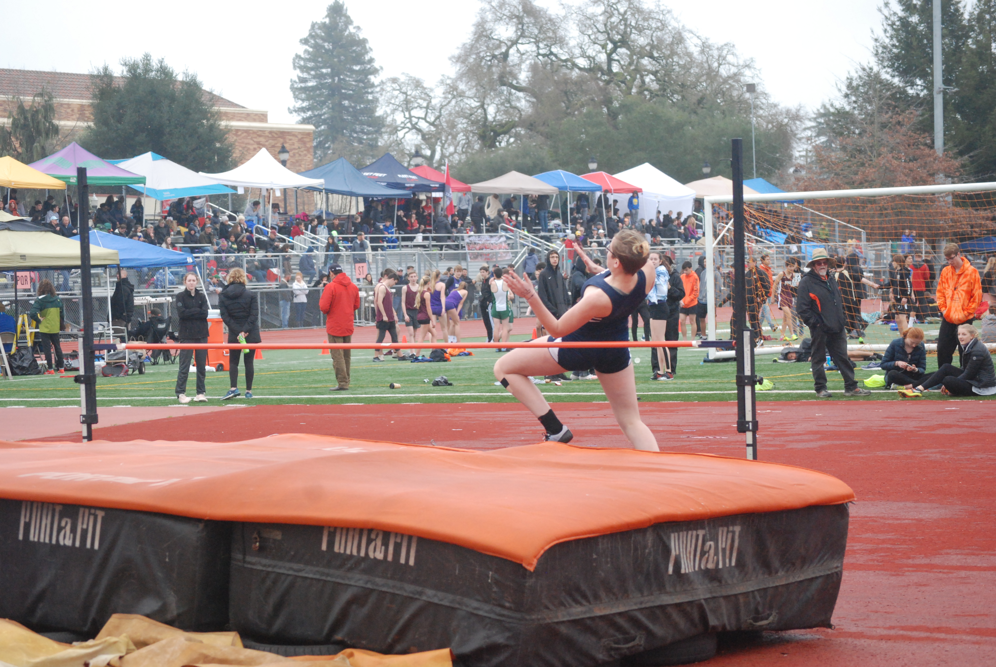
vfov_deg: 12.7
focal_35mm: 108
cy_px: 334
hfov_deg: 18.9
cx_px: 498
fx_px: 2992
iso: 1000
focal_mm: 72
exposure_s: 1/800
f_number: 7.1
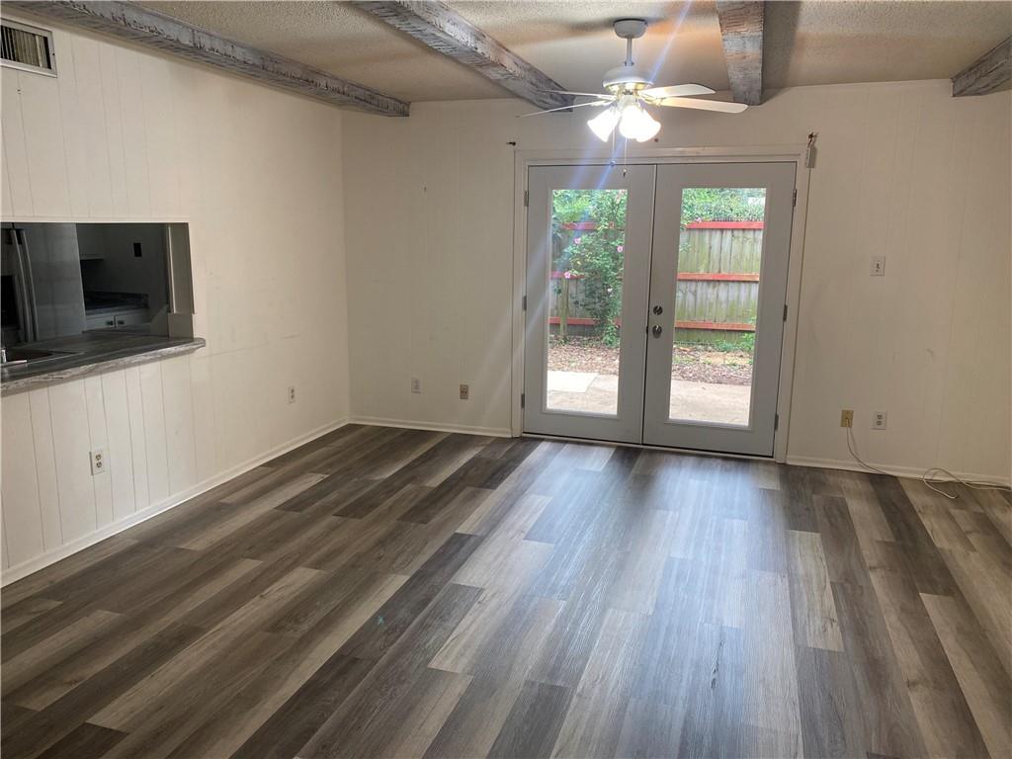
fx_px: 760
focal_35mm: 26
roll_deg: -0.9
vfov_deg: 53.1
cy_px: 380
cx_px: 506
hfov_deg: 67.3
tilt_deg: -11.7
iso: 64
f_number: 1.8
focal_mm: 4.25
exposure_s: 1/60
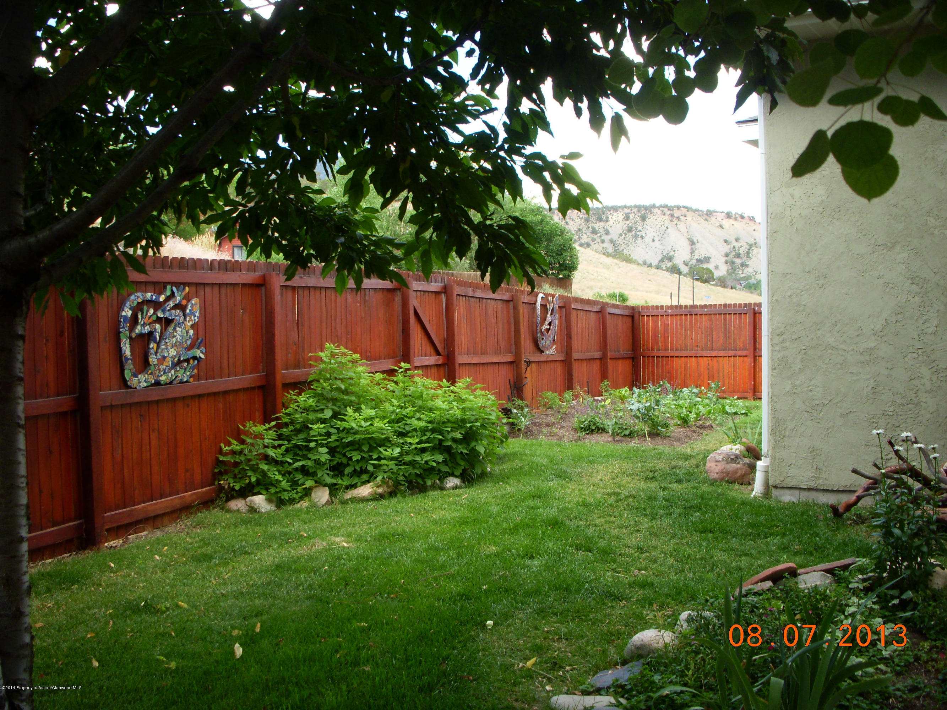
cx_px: 474
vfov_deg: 37.7
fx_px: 1040
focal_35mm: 38
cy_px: 355
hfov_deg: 49.0
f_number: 3.3
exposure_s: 1/125
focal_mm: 6.3
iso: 100
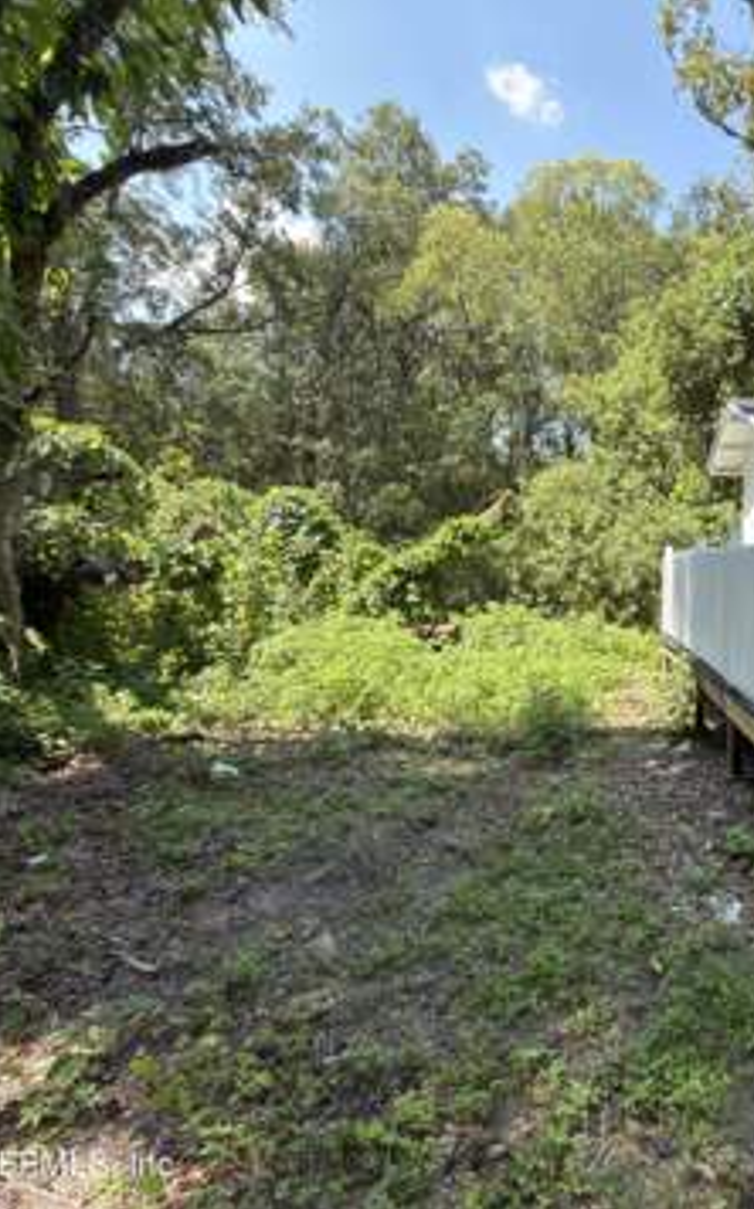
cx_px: 672
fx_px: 659
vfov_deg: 85.1
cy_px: 606
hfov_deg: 52.7
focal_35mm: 20
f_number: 2.2
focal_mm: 2.22
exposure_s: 1/180
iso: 16
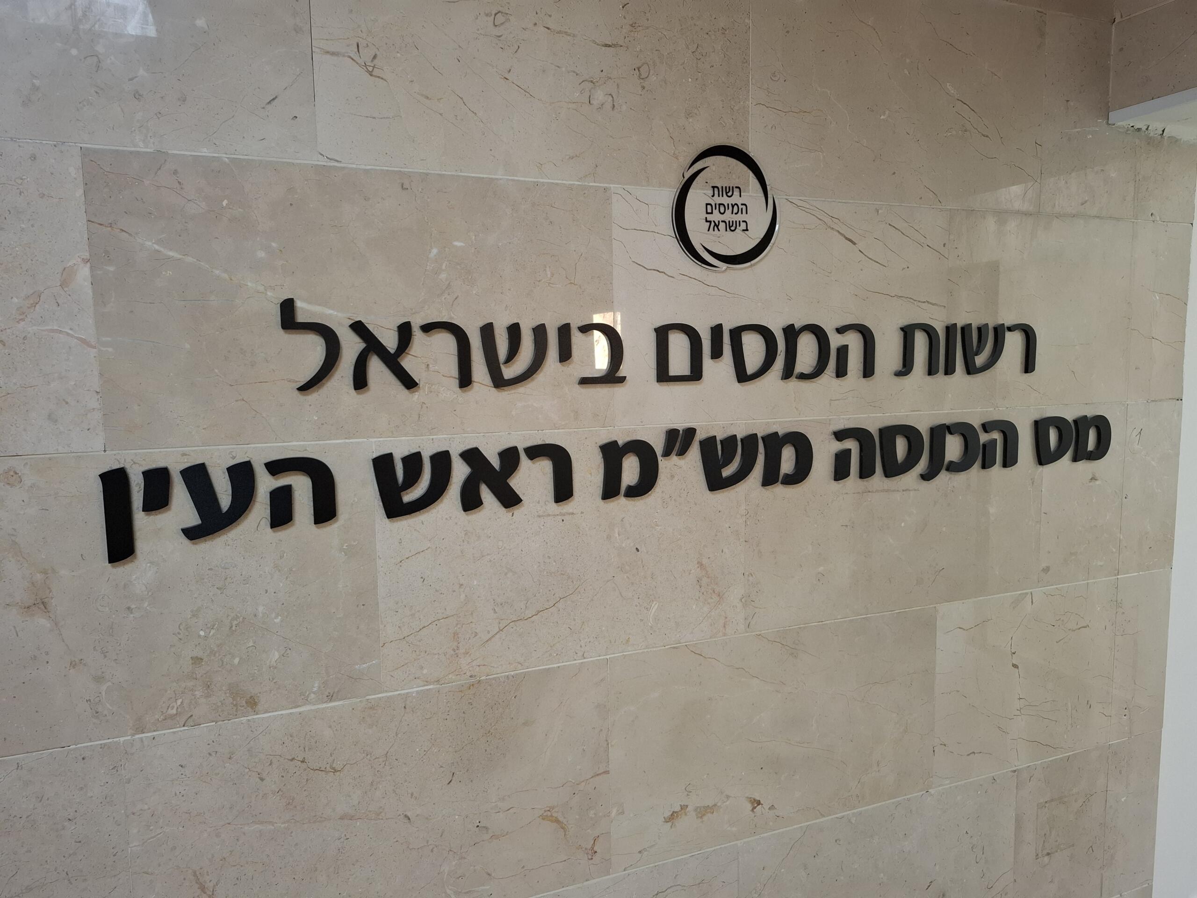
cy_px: 449
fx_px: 795
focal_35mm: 23
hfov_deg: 73.9
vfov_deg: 58.9
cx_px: 598
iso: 250
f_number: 1.8
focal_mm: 5.54
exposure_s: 1/100
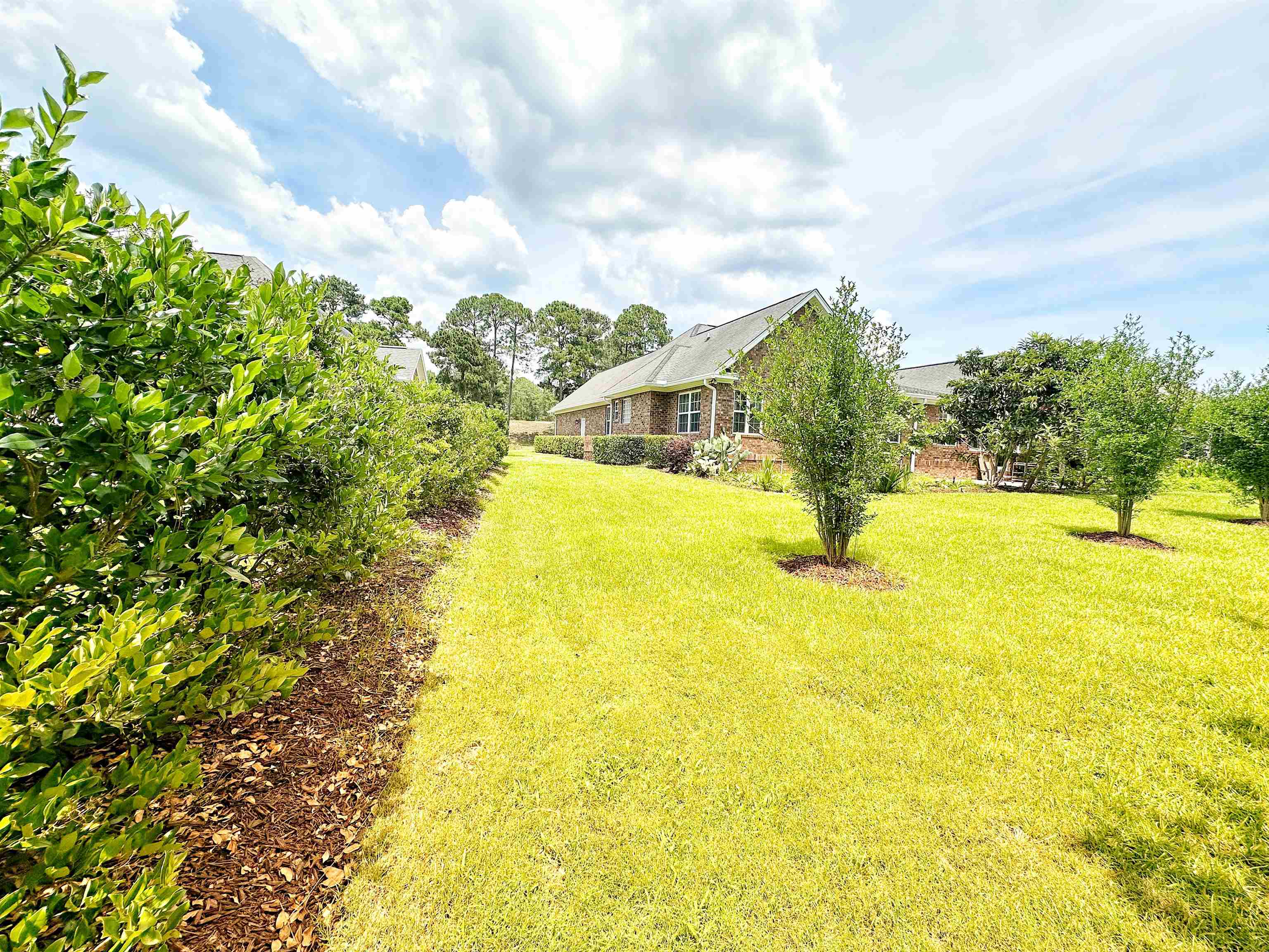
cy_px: 476
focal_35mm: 14
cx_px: 634
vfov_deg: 85.7
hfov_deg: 102.1
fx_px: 513
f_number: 2.2
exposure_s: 1/1511
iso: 40
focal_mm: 2.22
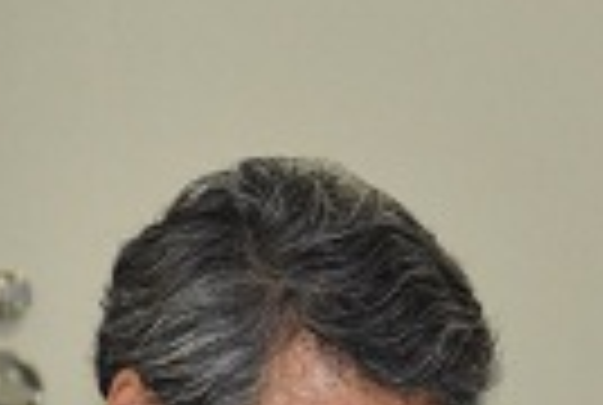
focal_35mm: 815
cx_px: 1258
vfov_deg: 1.7
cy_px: 590
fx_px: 13682
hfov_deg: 2.5
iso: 1600
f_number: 8
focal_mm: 122
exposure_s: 1/60
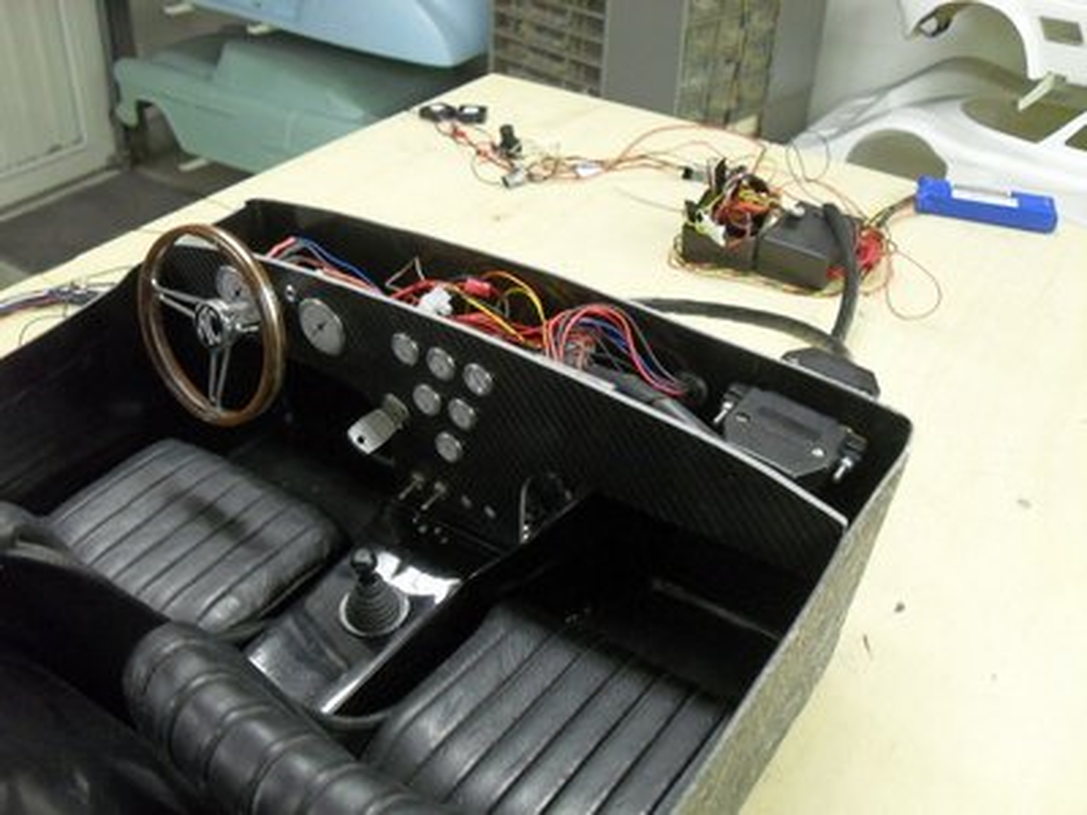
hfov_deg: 52.6
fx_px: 1099
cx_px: 544
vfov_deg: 40.7
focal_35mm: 35
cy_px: 408
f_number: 2.8
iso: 200
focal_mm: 6.2
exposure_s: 1/15
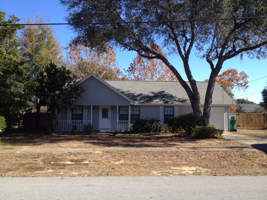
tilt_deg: +2.8
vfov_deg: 40.7
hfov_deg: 52.6
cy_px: 100
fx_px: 270
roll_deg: -0.8
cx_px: 134
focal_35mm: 35
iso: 50
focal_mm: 4.28
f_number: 2.4
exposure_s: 1/767
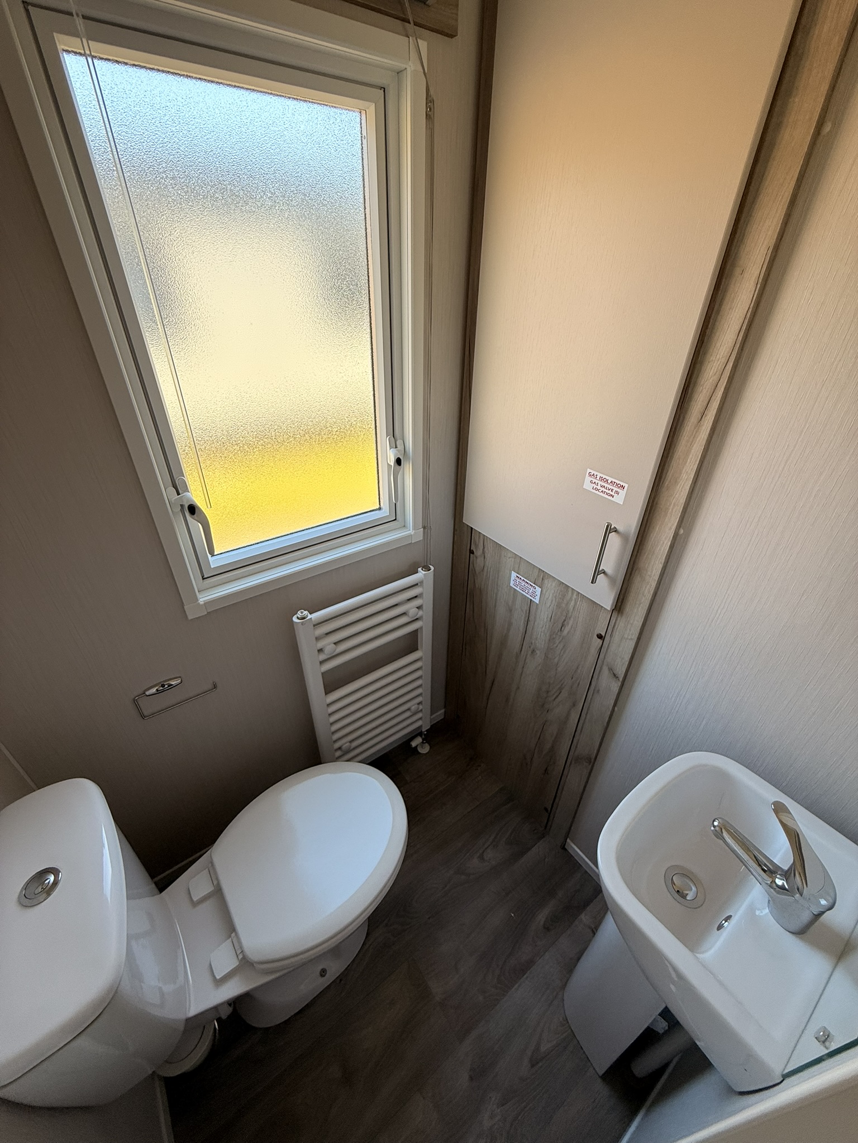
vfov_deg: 102.1
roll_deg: -0.7
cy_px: 572
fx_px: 463
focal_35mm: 14
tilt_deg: -32.5
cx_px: 429
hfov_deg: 85.7
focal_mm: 2.22
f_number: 2.2
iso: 64
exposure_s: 1/101
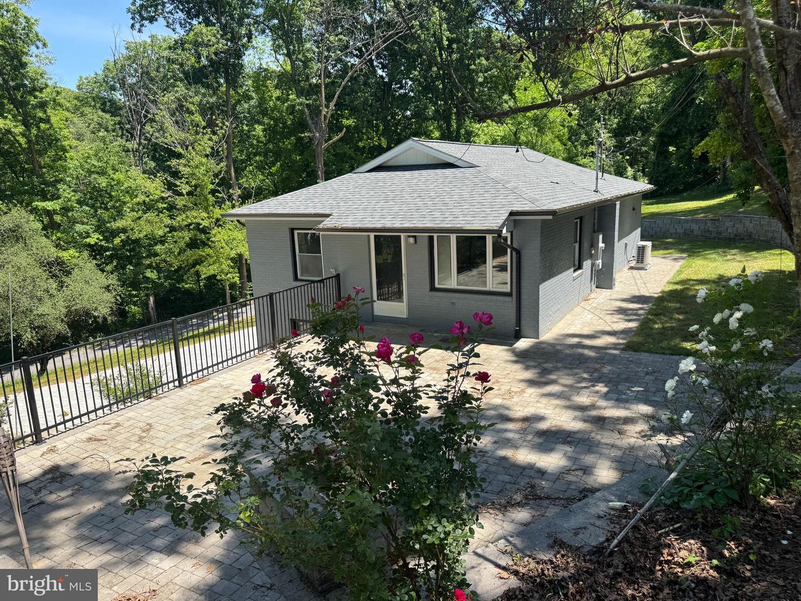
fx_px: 555
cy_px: 300
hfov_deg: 71.6
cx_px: 400
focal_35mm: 24
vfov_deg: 56.8
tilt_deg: -14.3
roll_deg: +2.7
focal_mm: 6.76
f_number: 1.78
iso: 80
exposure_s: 1/1721
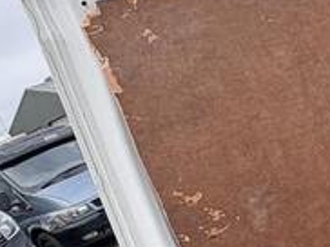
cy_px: 185
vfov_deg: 21.1
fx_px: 657
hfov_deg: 24.6
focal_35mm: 69
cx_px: 428
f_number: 2.2
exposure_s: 1/392
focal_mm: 2.22
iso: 40
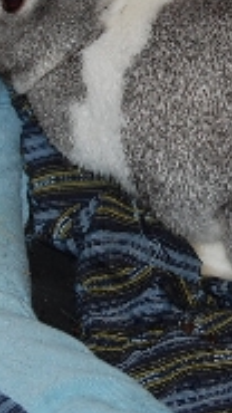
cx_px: 172
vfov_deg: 12.6
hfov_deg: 7.1
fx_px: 1860
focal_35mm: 170
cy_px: 127
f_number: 5
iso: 400
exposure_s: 1/60
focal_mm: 40
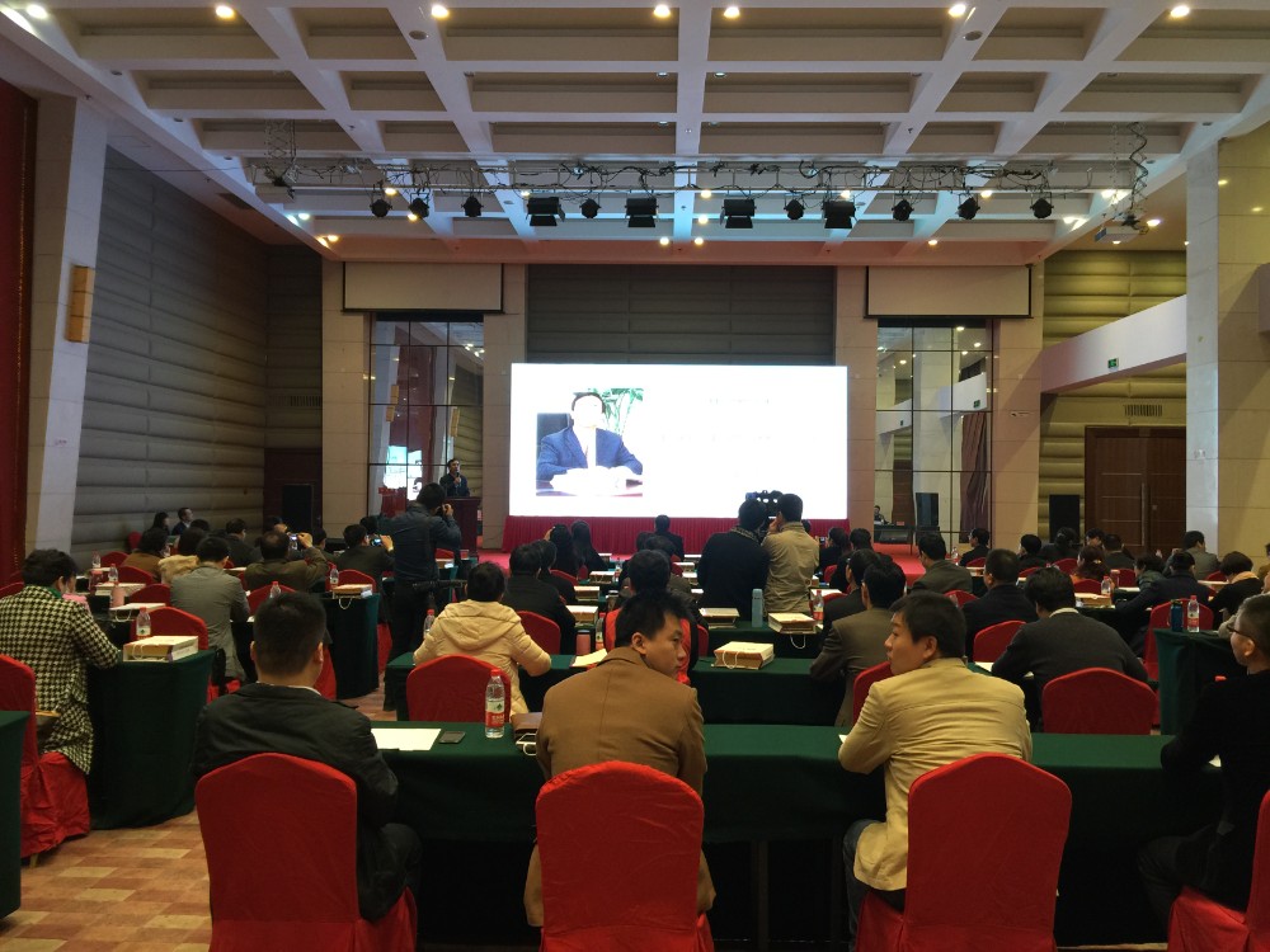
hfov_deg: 61.7
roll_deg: -1.2
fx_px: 1064
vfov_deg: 48.2
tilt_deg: +0.5
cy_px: 476
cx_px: 635
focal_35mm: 29
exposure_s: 1/15
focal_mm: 4.15
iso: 50
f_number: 2.2
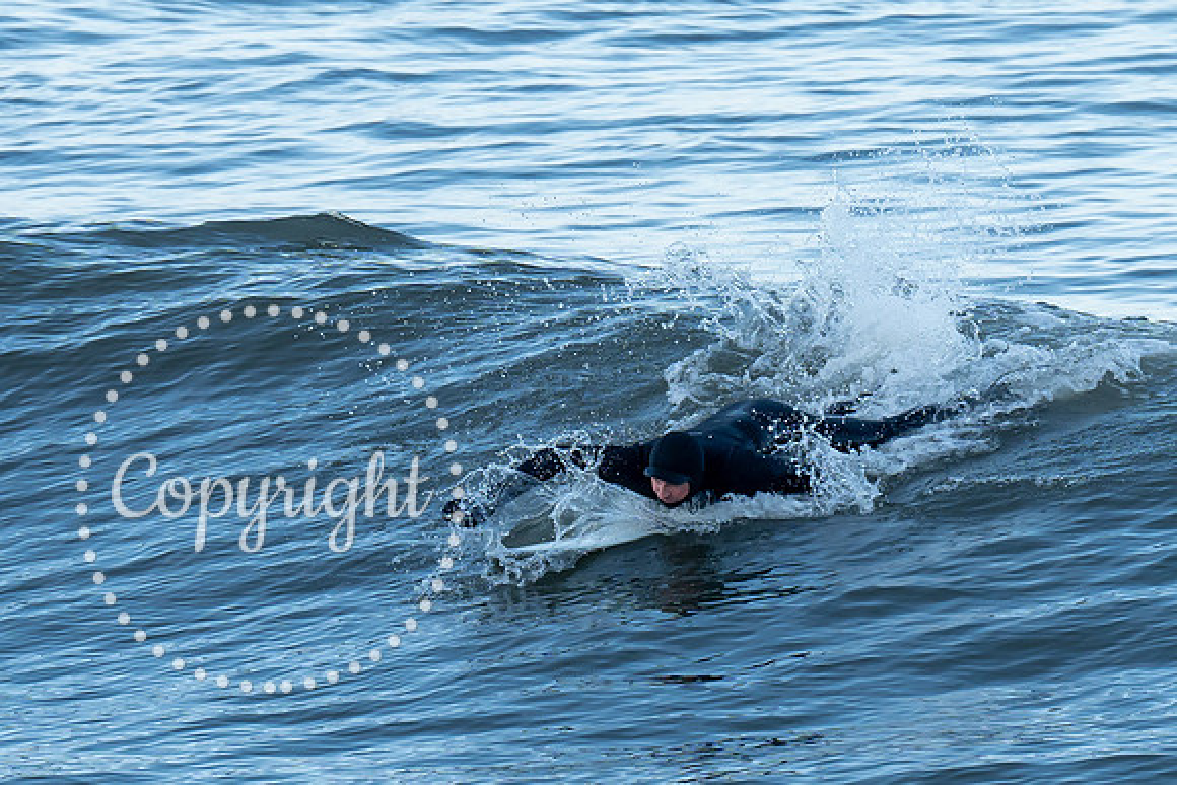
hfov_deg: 3.5
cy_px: 421
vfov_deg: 2.4
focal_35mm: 583
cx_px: 902
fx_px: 19071
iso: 400
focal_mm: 191
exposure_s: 1/1250
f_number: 4.5
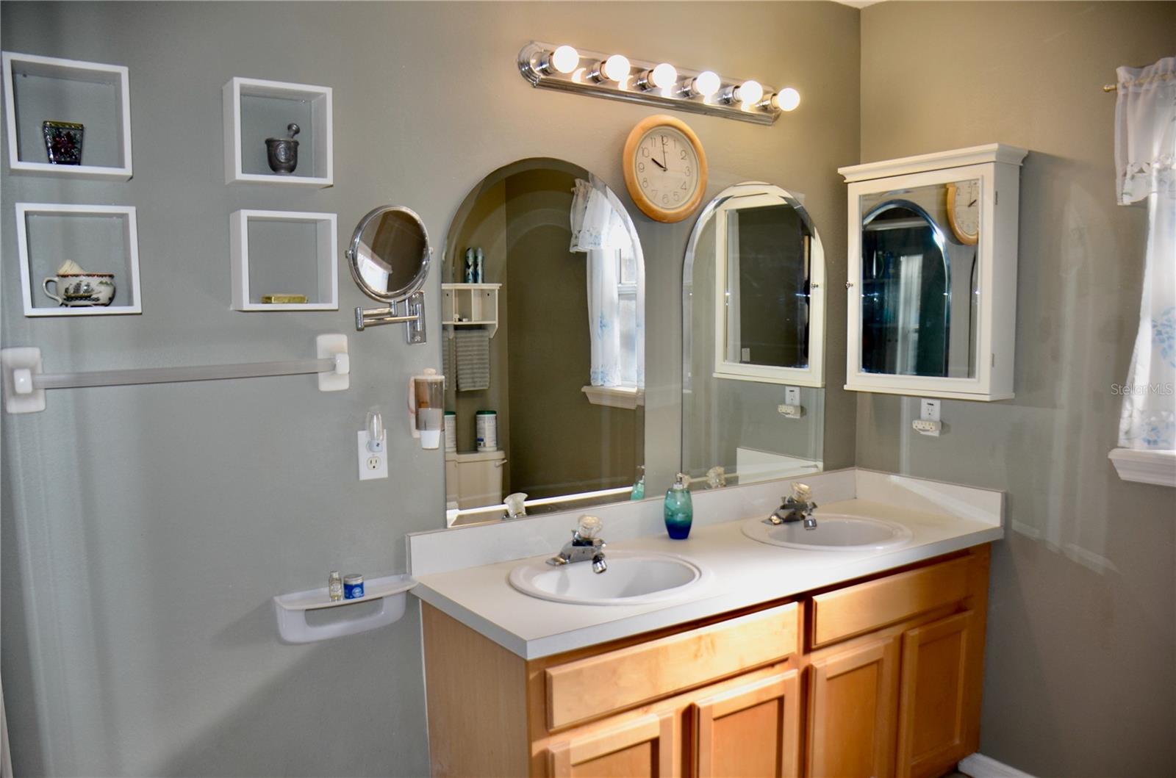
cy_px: 389
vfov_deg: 47.7
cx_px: 588
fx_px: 880
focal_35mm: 27
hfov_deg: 67.5
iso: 200
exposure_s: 1/200
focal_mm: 18
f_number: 3.5
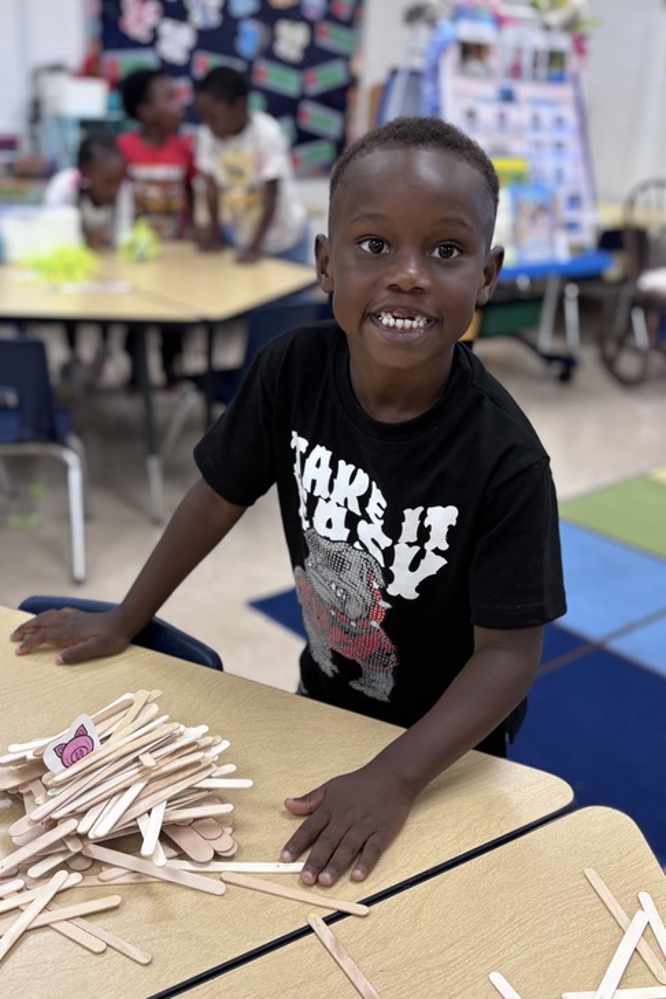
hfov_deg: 35.0
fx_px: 1054
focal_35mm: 38
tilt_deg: -22.5
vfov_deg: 50.7
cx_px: 296
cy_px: 504
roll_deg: -2.9
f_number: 1.6
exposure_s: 1/60
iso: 80
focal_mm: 5.96
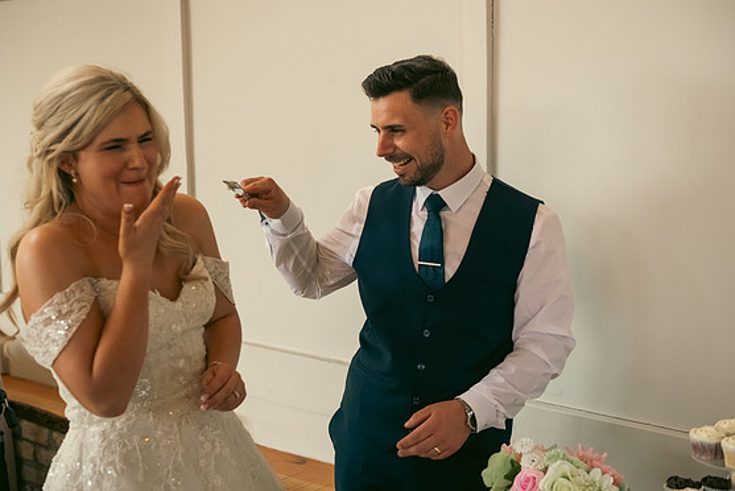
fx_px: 1021
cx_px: 368
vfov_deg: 27.0
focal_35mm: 50
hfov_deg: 39.6
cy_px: 241
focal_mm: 48
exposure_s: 1/160
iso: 1000
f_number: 3.5
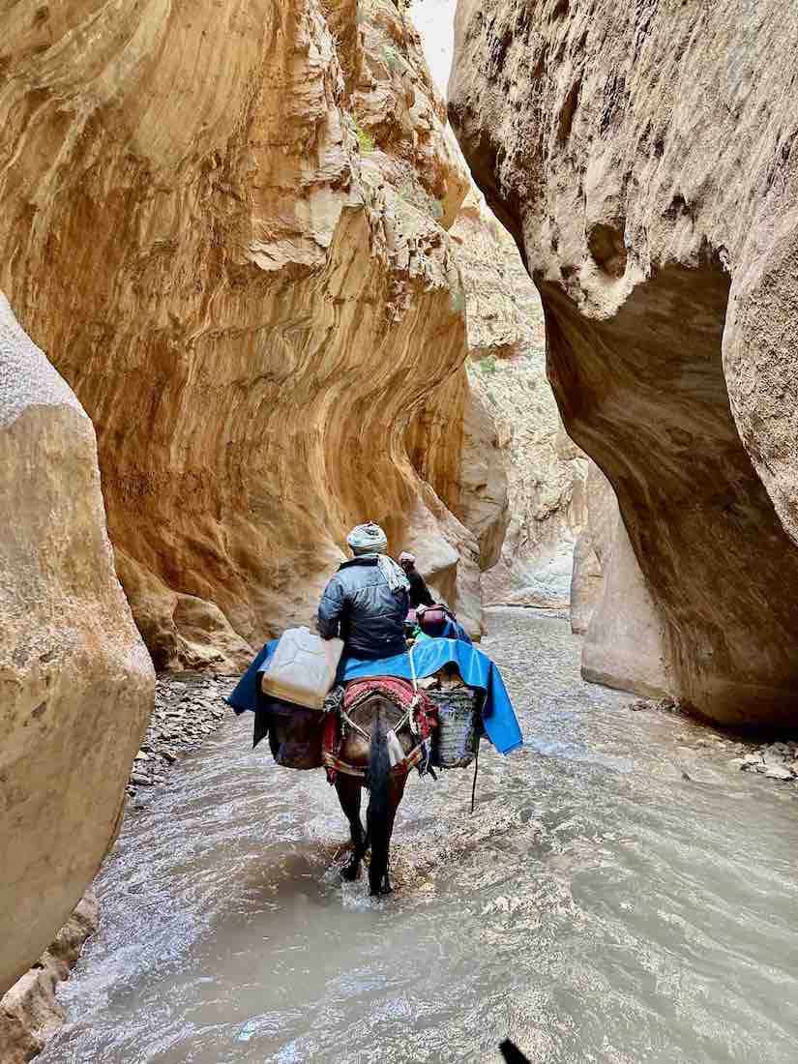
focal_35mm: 24
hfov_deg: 56.8
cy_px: 532
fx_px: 738
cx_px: 399
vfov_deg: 71.6
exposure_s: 1/121
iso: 200
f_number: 1.78
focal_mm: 6.86
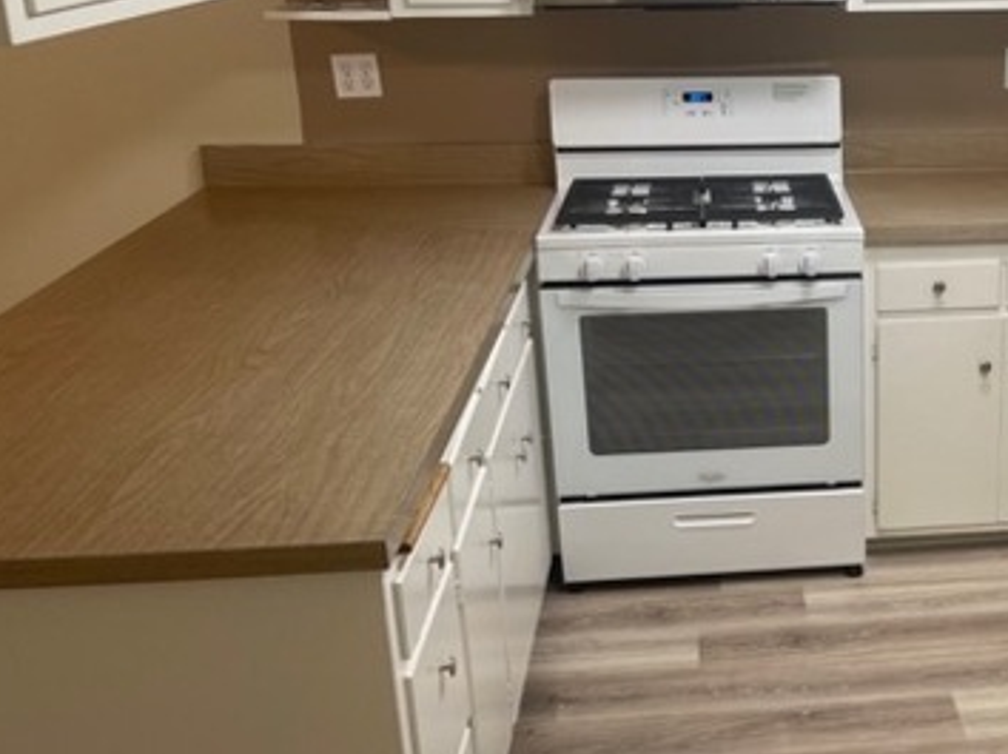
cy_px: 373
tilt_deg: -20.5
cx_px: 887
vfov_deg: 29.6
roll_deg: +0.5
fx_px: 1426
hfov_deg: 36.7
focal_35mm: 49
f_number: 1.6
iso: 64
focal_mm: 5.1
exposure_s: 1/60
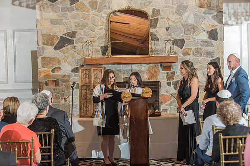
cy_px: 83
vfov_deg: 19.5
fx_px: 486
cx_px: 125
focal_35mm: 70
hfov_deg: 28.8
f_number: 3.5
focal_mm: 70
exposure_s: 1/125
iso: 1250
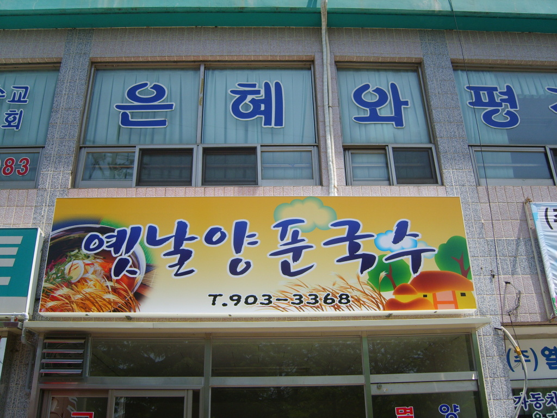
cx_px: 278
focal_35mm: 35
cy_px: 209
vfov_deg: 40.7
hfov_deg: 52.6
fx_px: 563
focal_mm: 7.4
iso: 50
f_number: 2.8
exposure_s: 1/1000
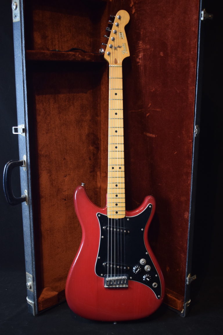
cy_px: 168
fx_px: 362
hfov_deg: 34.2
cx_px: 112
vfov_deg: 49.6
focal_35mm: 39
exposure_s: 1/30
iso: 1250
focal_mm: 26
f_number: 4
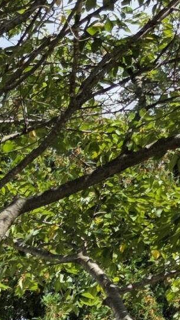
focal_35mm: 140
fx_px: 1188
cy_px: 586
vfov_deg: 13.6
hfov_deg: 6.6
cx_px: -585
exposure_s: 1/4889
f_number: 1.7
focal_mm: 6.3
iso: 80
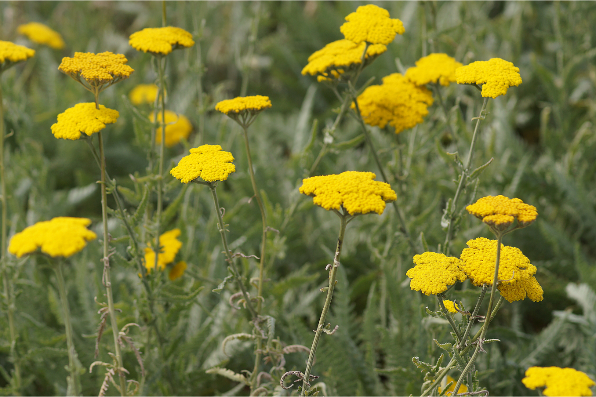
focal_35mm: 150
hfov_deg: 13.7
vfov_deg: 9.1
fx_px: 2483
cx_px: 298
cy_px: 198
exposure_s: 1/640
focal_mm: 100
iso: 100
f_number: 4
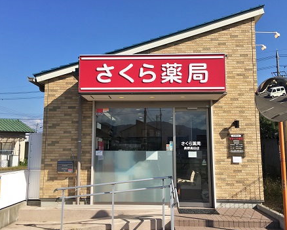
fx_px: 263
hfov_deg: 57.1
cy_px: 114
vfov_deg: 47.2
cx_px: 155
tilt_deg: +7.9
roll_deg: -1.1
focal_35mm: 31
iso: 25
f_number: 2.2
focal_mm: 4.15
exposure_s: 1/1748
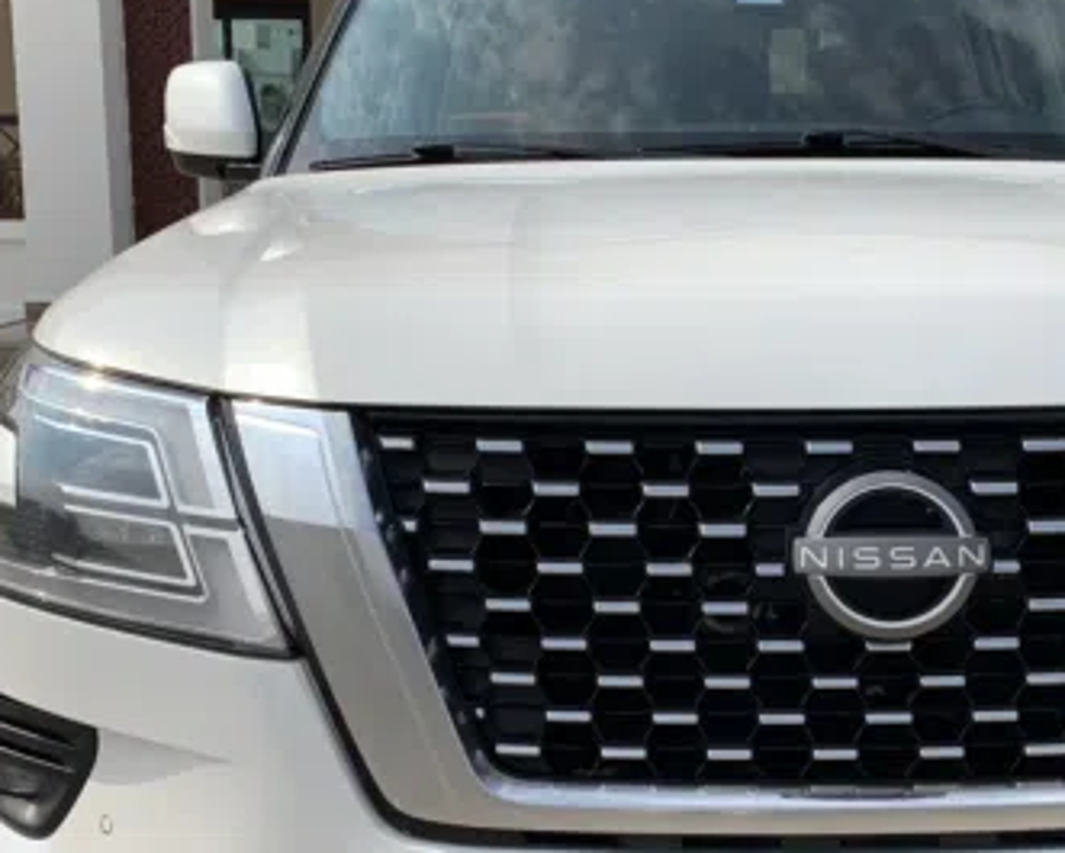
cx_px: 811
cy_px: 467
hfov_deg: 37.0
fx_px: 1545
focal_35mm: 49
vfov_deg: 30.8
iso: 25
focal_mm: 4.25
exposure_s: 1/3401
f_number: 1.8
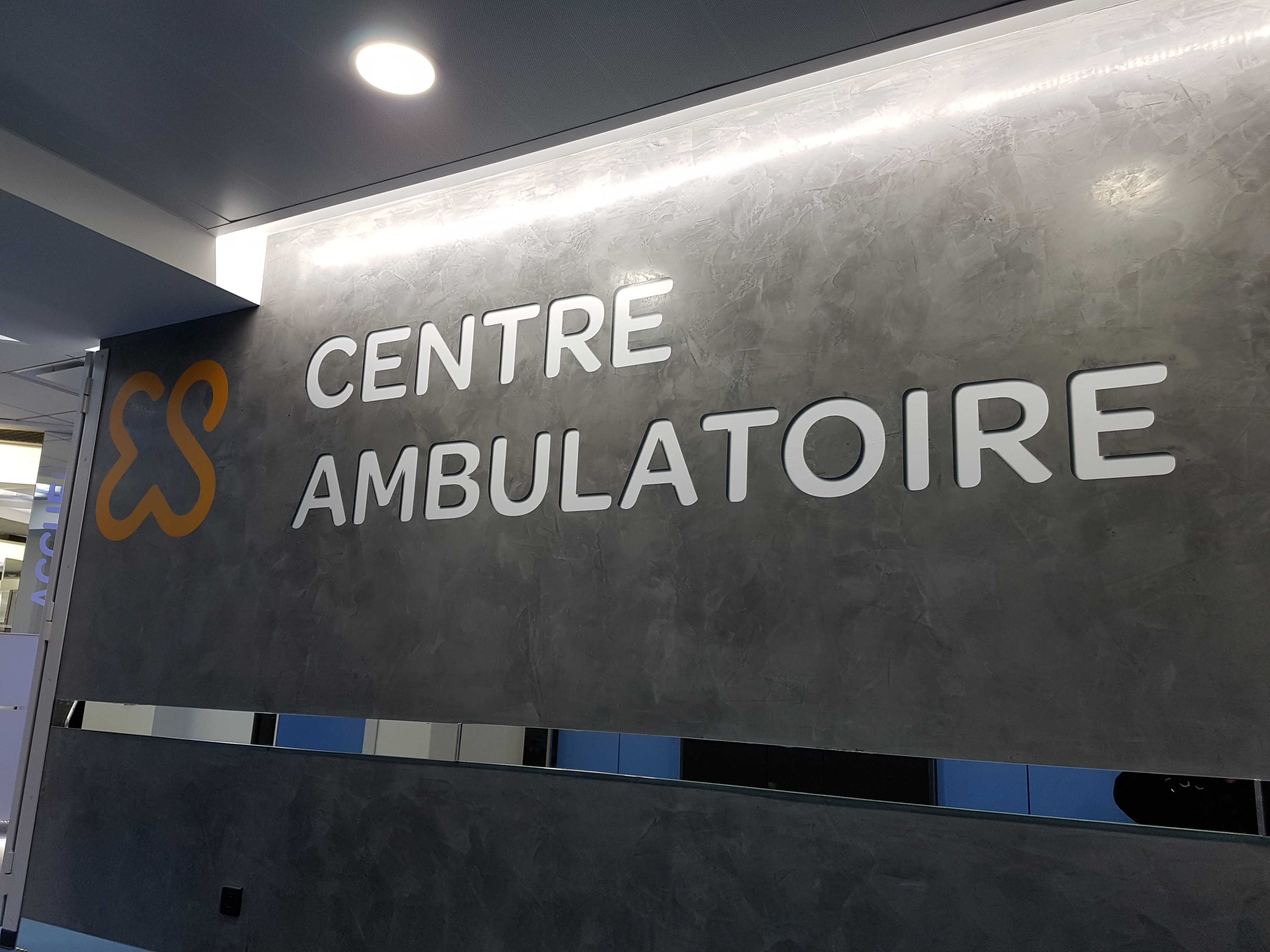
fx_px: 954
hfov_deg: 67.3
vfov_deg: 53.1
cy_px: 476
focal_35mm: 26
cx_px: 635
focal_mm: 4.2
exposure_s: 1/50
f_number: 1.7
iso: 64
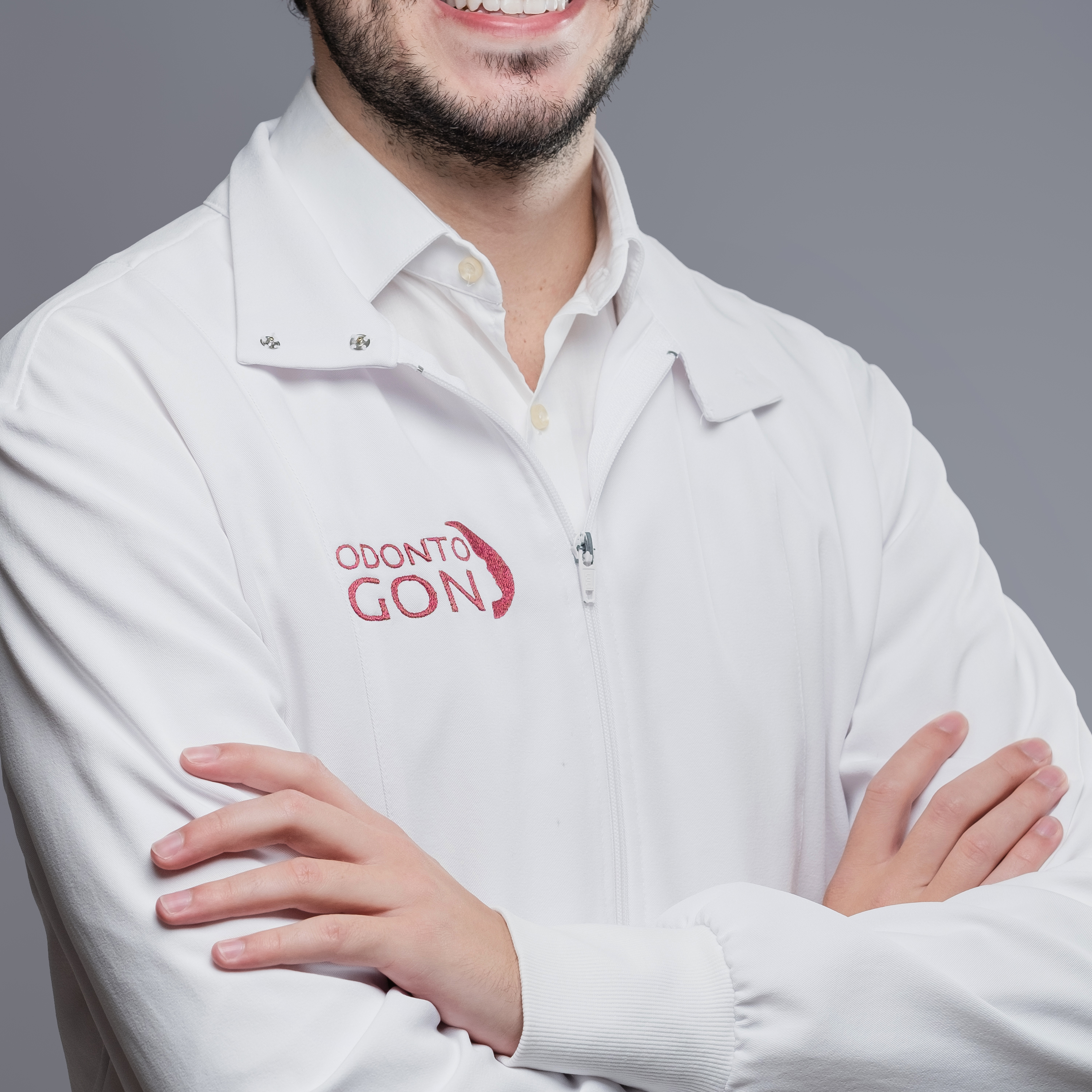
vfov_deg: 11.7
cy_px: 592
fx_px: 5318
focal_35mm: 149
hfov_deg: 11.7
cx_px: 522
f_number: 5.6
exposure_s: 1/125
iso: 160
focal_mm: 56
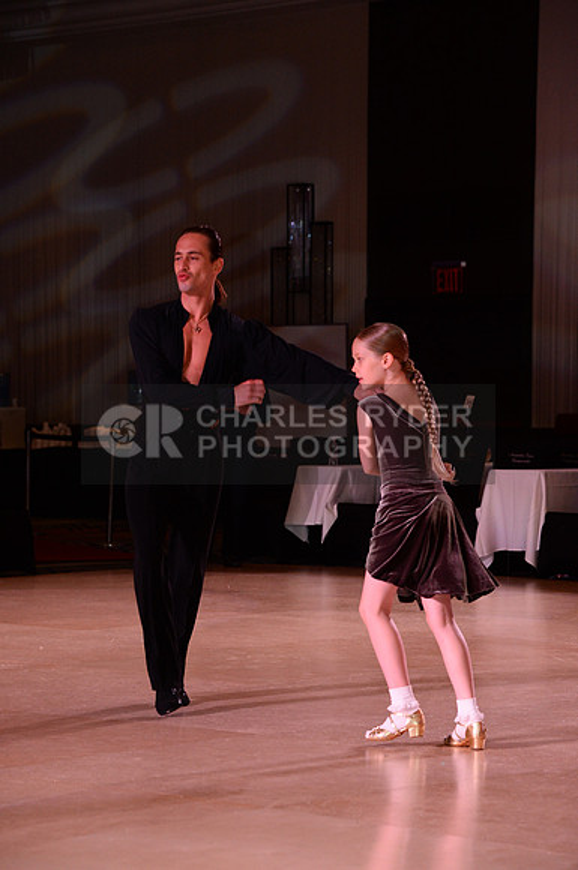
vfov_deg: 18.3
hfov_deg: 12.2
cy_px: 435
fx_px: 2705
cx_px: 289
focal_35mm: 112
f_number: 6.3
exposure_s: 1/250
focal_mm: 112
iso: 2500
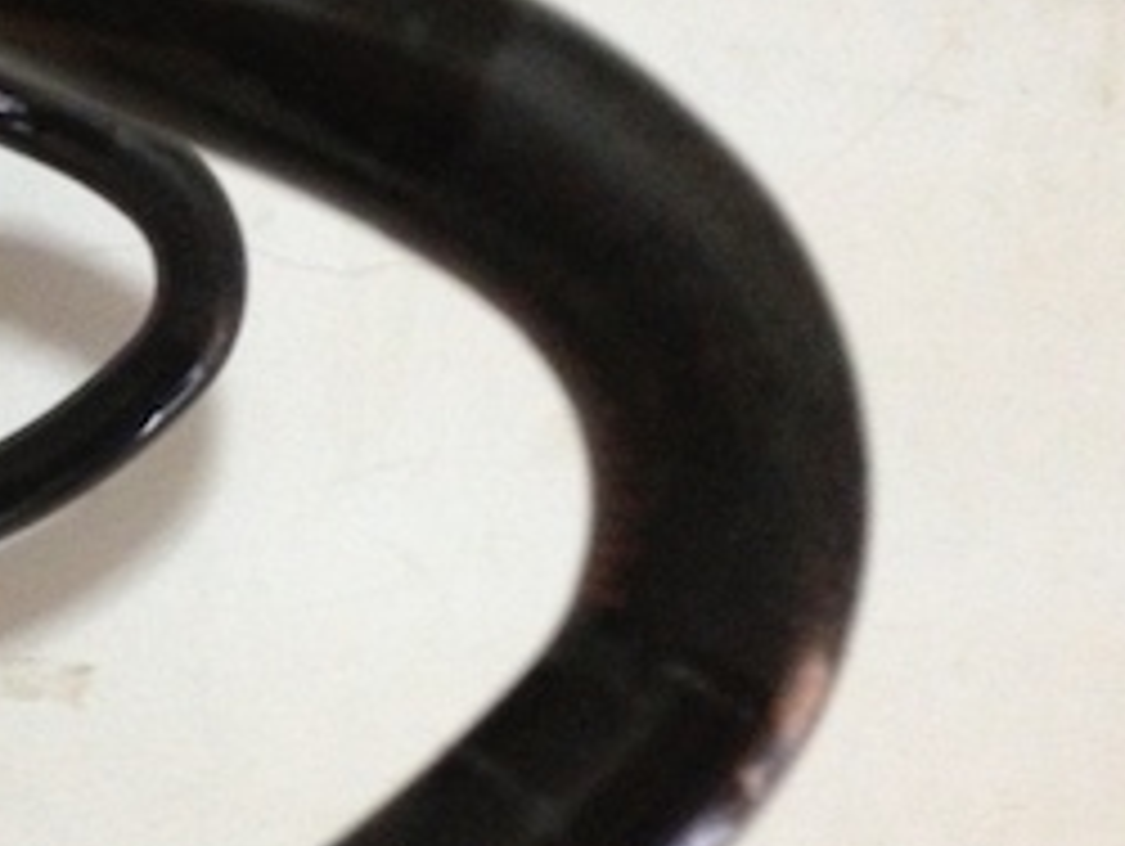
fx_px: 2733
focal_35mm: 84
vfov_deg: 17.6
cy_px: 558
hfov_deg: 22.5
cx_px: 32
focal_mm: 4.28
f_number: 2.4
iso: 400
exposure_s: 1/15
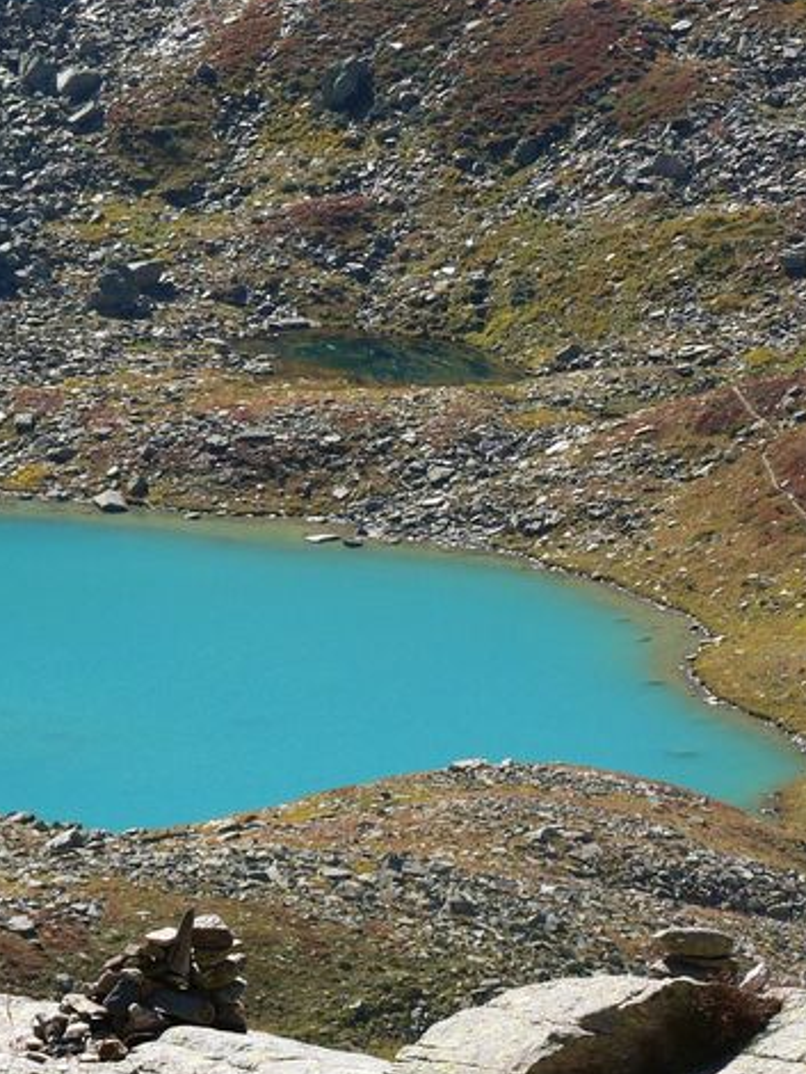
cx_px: 100
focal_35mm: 267
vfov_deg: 7.4
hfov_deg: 5.6
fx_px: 8282
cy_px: 578
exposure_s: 1/320
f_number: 4
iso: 80
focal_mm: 26.2
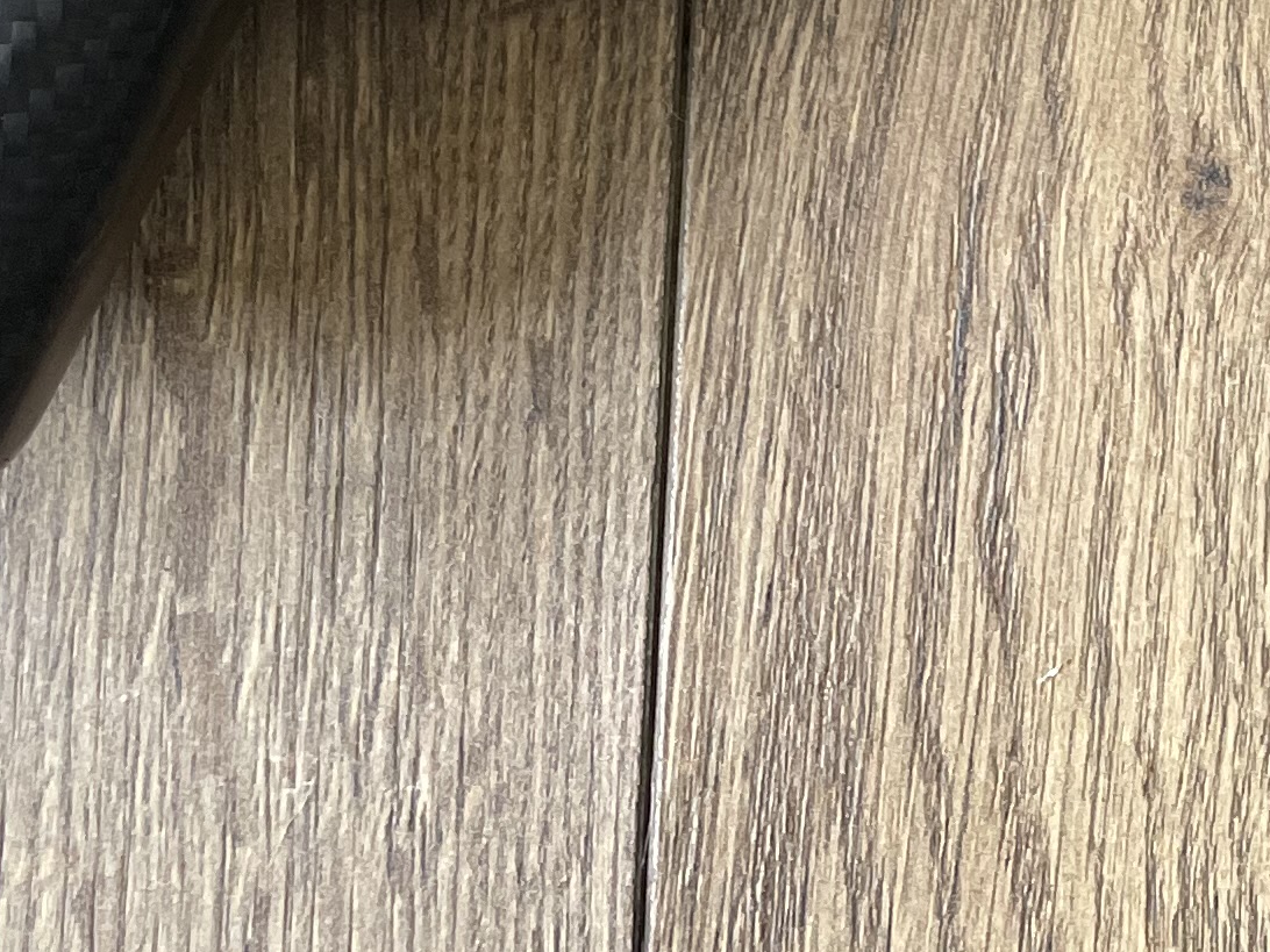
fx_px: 3522
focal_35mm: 96
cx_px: 1386
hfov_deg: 19.6
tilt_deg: -78.6
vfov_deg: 14.1
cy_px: -607
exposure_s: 1/121
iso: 125
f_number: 1.6
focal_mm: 4.2
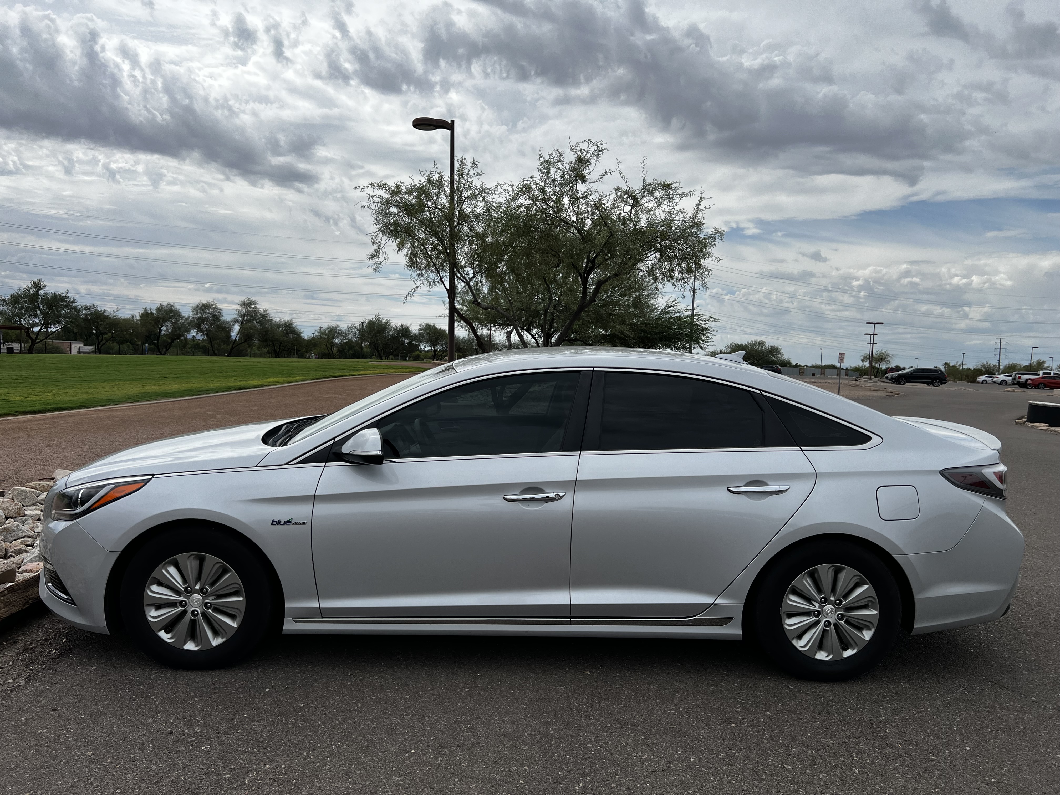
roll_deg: -2.9
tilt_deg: -3.2
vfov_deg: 53.1
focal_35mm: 26
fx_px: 796
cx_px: 530
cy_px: 398
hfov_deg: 67.3
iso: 50
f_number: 1.5
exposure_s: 1/7463
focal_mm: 5.7
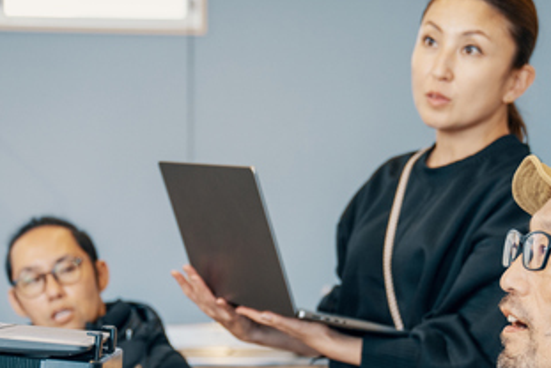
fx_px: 1532
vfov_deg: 13.5
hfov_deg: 20.4
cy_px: 362
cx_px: 269
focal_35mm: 100
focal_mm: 43
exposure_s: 1/160
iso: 800
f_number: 2.8
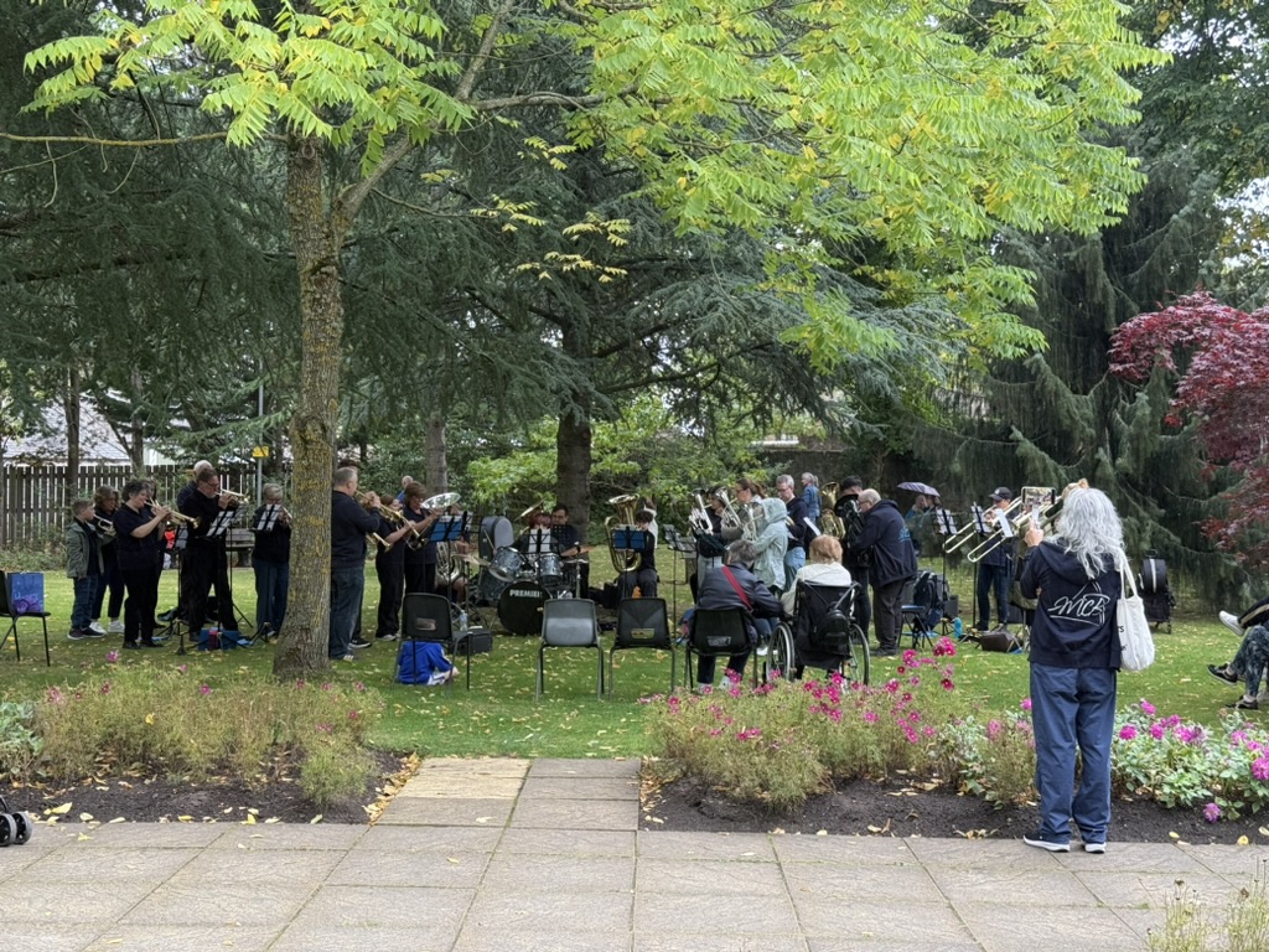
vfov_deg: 30.3
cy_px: 476
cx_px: 634
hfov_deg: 39.7
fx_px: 1760
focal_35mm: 48
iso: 64
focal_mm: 6.76
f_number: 1.78
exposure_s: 1/144
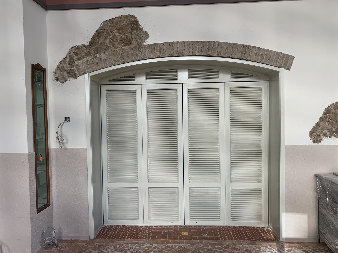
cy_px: 126
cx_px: 169
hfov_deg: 67.3
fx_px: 254
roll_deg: +0.4
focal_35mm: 26
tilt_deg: -3.3
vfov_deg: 53.1
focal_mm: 4.25
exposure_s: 1/121
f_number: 1.8
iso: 50
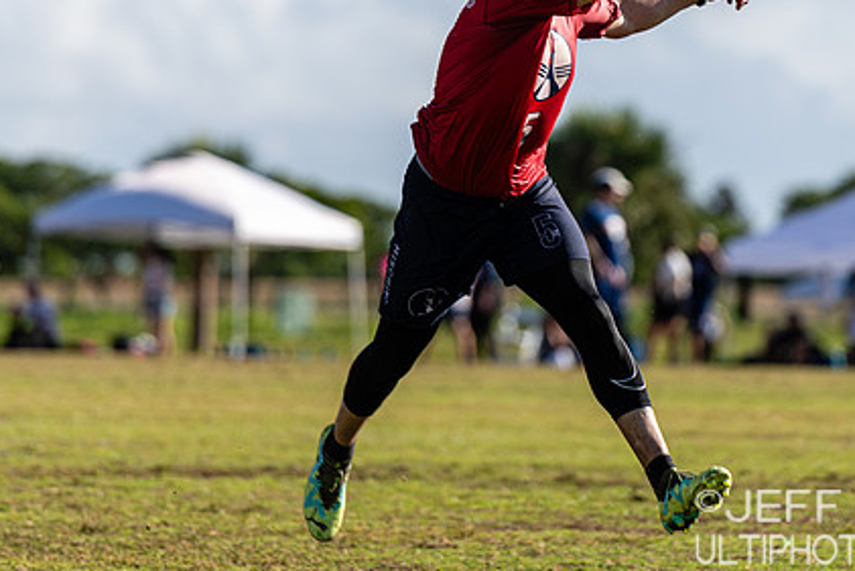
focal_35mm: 360
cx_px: 561
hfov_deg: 5.7
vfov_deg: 3.8
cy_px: 75
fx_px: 8552
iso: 64
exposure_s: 1/1250
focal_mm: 200
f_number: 3.2
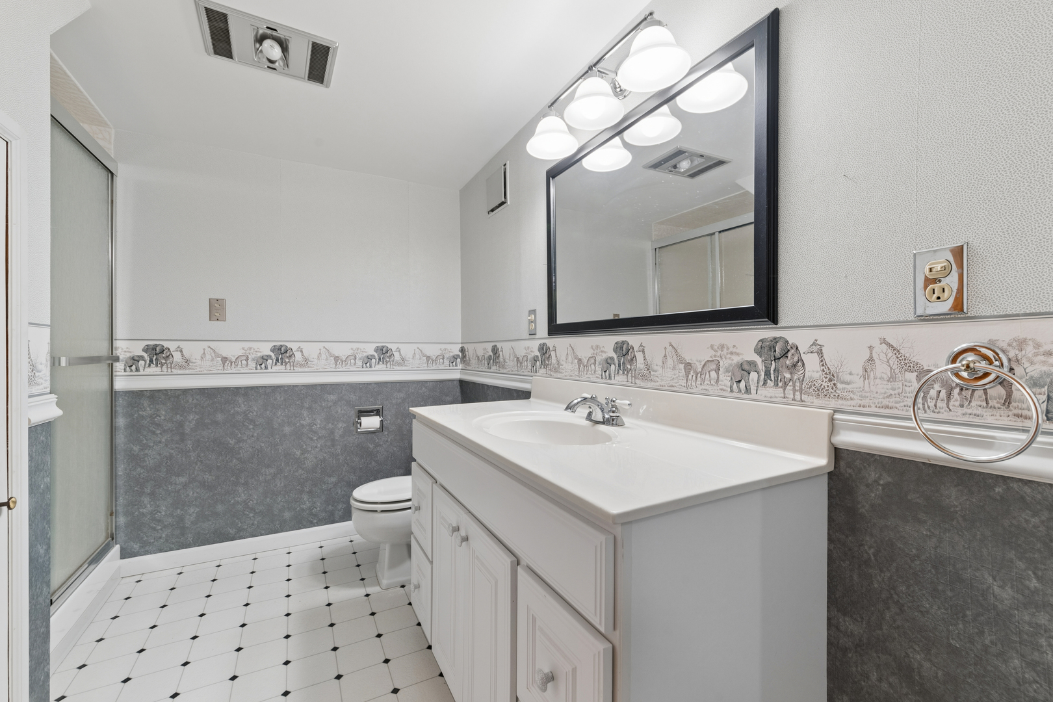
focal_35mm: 14
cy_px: 351
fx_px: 409
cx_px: 526
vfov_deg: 81.2
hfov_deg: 104.3
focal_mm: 14
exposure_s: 1/8
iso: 250
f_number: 10
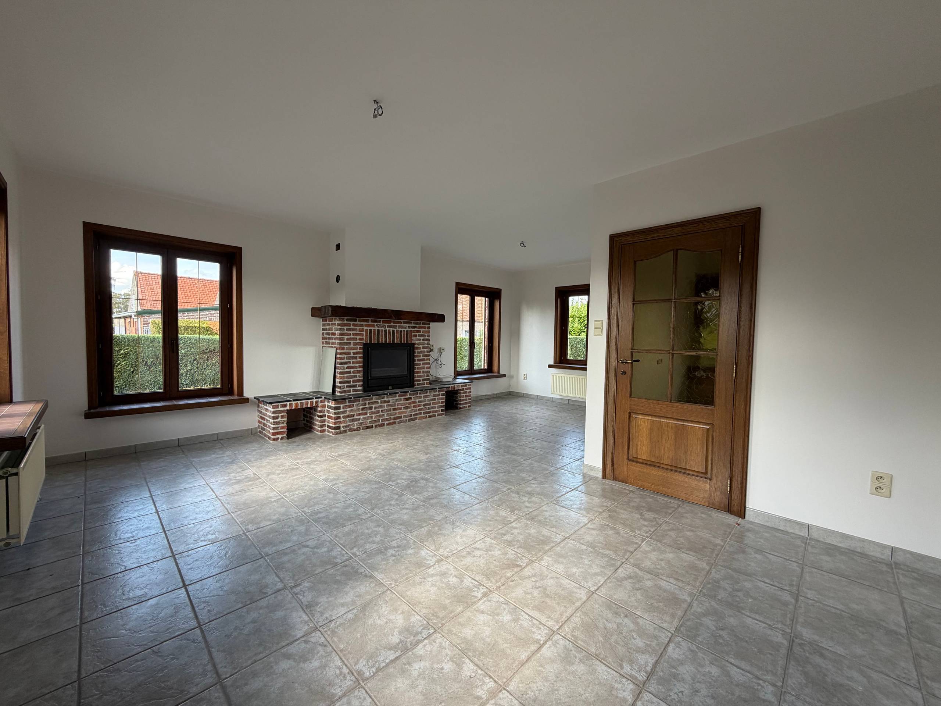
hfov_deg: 102.1
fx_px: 381
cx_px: 470
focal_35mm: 14
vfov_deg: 85.7
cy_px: 353
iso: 64
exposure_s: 1/121
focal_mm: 2.22
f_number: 2.2
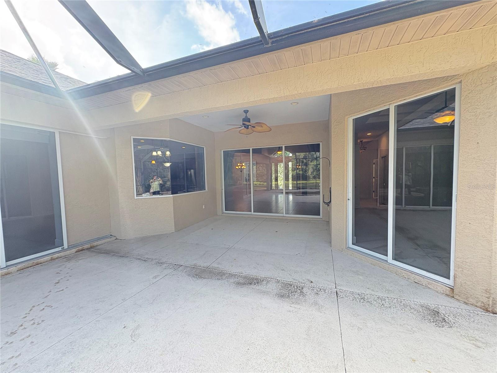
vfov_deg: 85.7
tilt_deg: -3.5
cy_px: 186
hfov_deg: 102.1
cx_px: 248
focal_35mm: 14
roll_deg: +2.3
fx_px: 201
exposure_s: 1/99
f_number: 2.2
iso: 200
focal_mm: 2.22
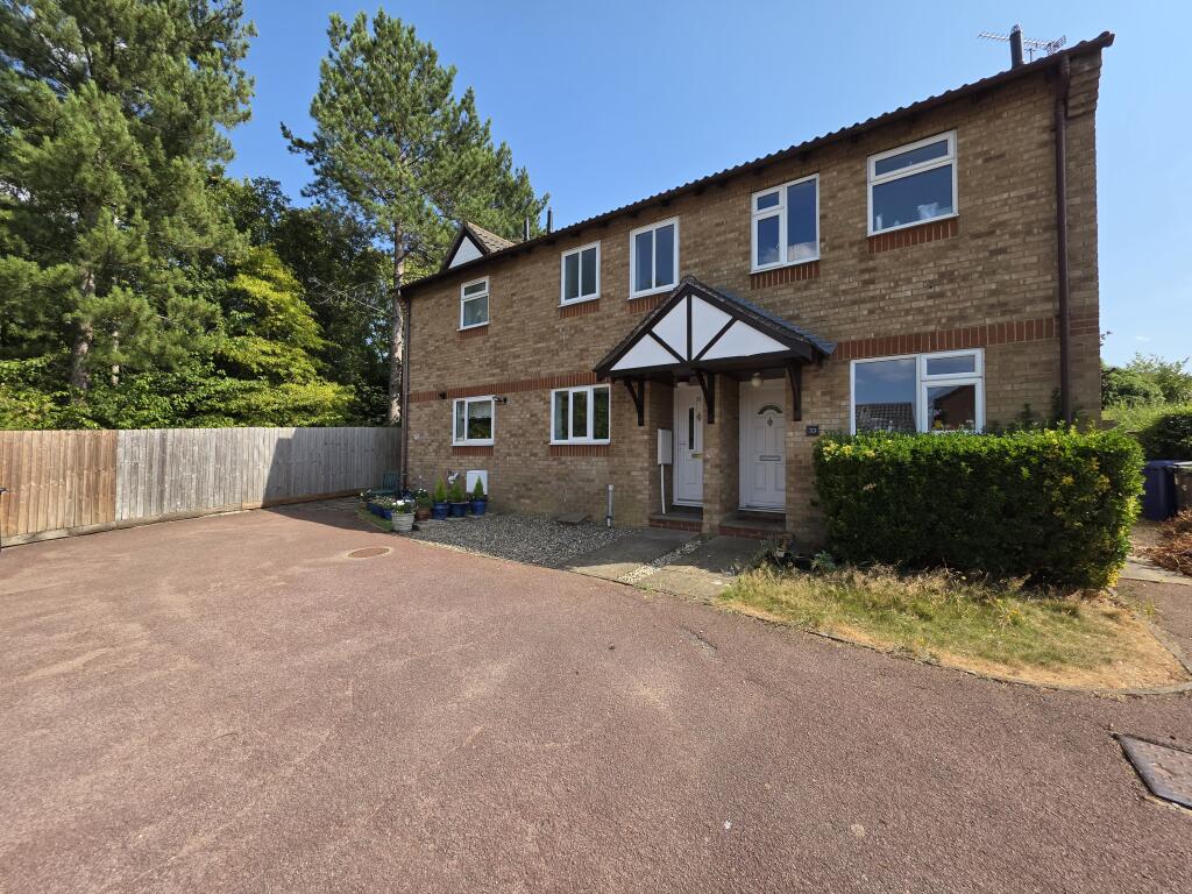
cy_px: 447
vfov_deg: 89.9
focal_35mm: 13
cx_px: 596
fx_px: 448
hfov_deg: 106.2
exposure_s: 1/1406
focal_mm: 2.2
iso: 40
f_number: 1.9
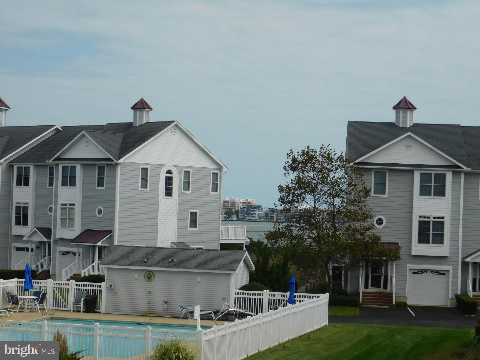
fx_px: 1262
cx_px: 240
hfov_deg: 21.5
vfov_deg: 16.2
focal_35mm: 91
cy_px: 180
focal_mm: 16.1
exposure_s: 1/1500
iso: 125
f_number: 4.5
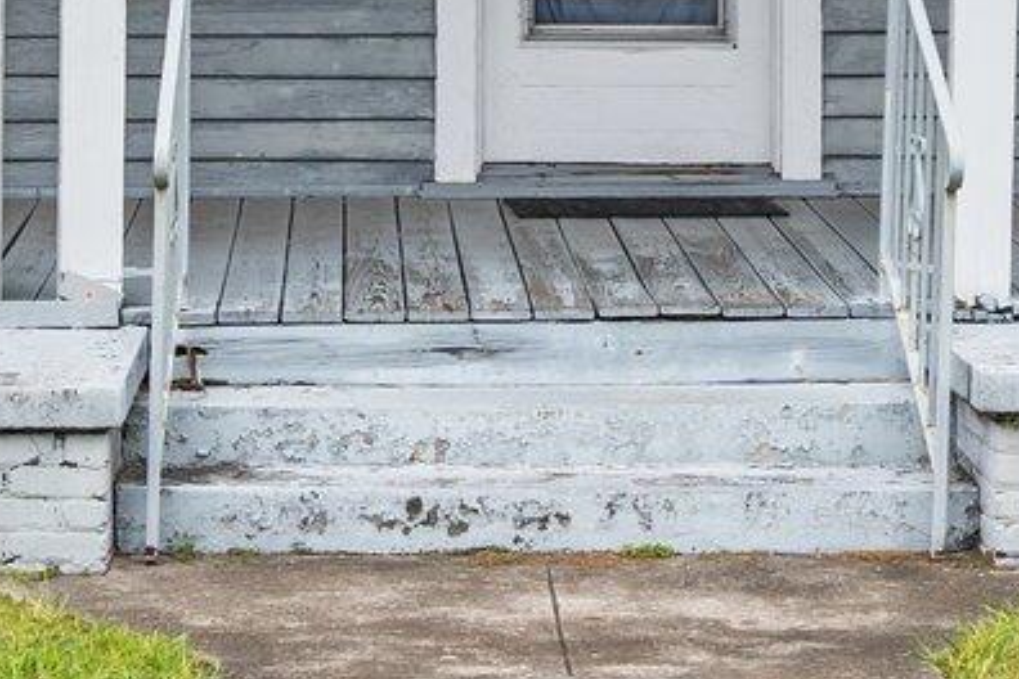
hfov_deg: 13.7
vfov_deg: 8.9
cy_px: -444
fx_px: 4246
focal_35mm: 150
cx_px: 412
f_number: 4
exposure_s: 1/320
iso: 100
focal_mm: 29
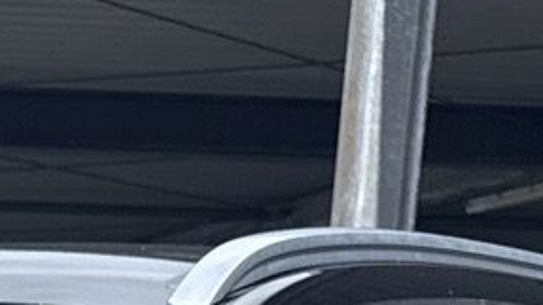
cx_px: -626
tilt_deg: -14.8
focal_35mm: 175
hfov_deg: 10.9
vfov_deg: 5.8
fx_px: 2518
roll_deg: +1.4
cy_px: 1277
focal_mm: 6.76
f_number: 1.78
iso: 80
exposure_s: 1/2611
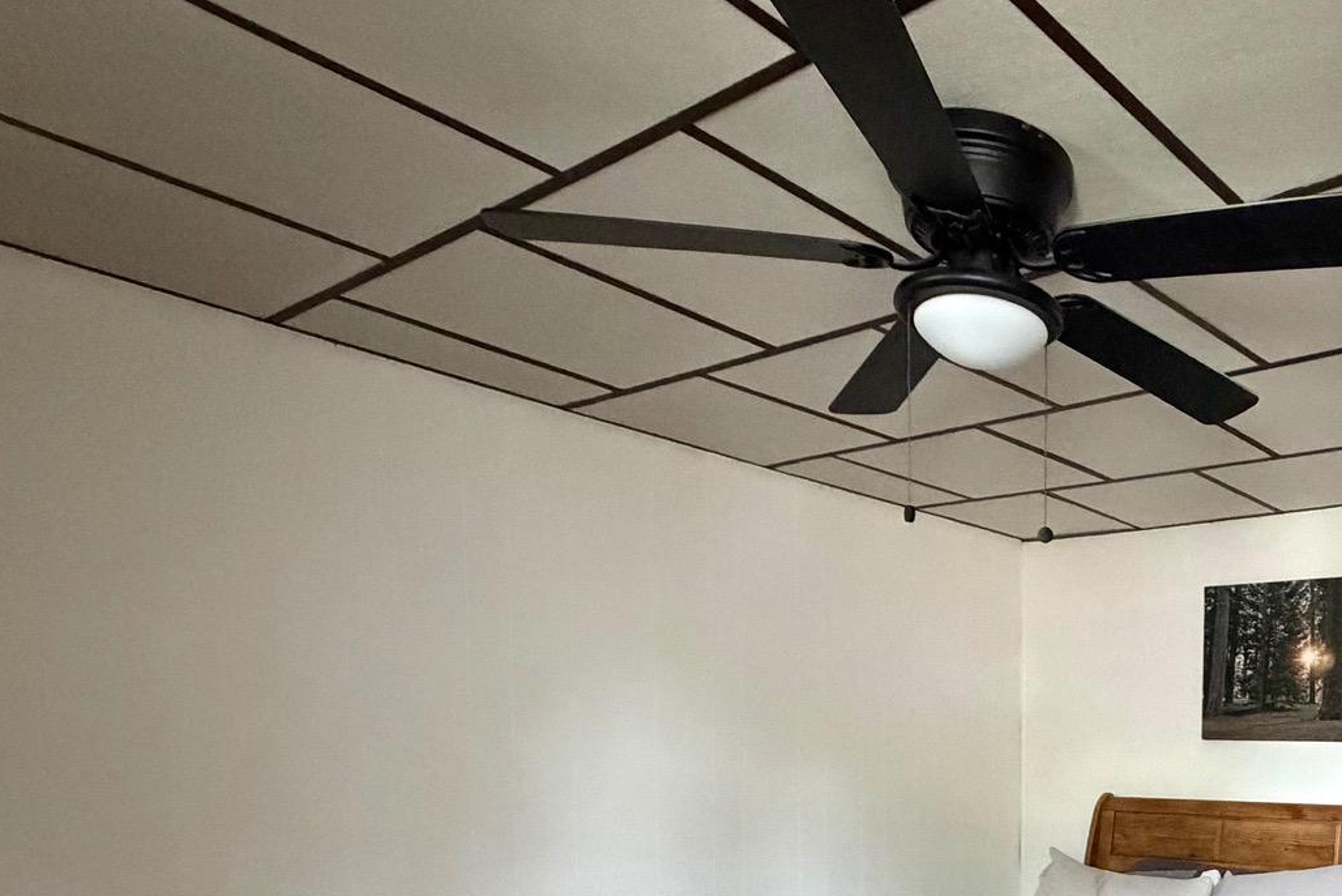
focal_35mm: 29
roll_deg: -0.1
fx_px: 1081
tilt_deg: -4.0
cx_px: 1239
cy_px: 844
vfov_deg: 40.7
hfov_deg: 54.3
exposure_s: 1/57
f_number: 2.2
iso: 1250
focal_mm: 2.22
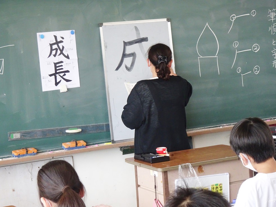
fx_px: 742
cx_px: 138
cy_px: 104
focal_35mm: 93
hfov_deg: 21.1
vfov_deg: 15.9
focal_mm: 15.92
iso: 640
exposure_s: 1/100
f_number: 5
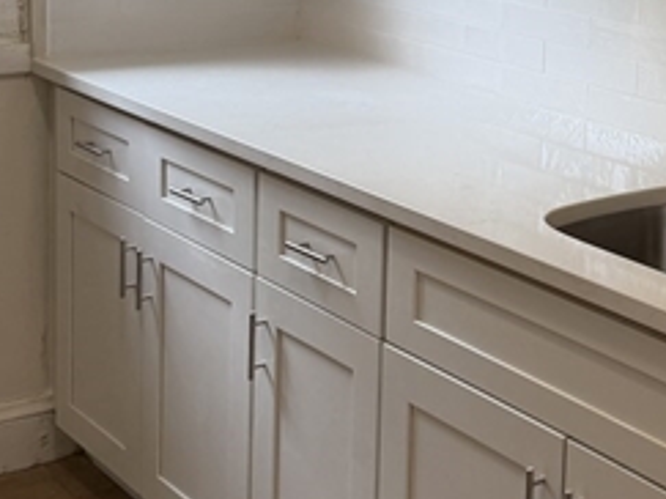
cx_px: 548
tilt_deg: -8.6
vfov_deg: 19.0
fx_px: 1461
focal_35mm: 76
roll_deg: -2.9
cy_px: 36
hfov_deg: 25.2
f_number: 1.78
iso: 160
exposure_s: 1/120
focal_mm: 6.76
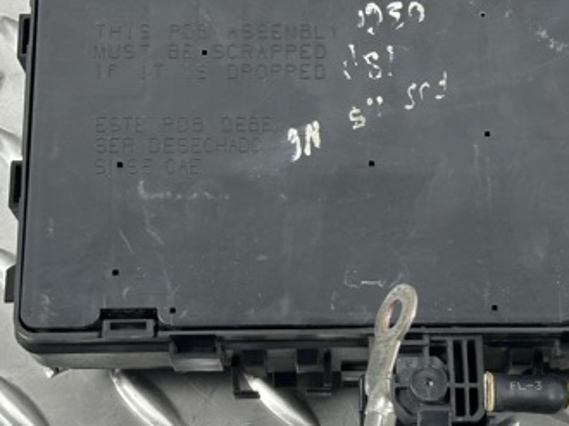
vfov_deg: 15.9
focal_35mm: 93
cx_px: 372
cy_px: 210
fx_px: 1528
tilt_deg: -68.2
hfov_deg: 21.0
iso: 160
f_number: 1.78
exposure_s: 1/50
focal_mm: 6.86
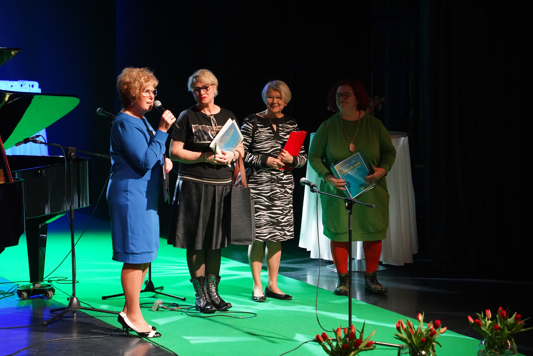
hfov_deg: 17.2
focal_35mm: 119
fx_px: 1762
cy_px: 178
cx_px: 266
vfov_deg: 11.5
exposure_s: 1/160
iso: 6400
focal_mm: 119
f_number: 5
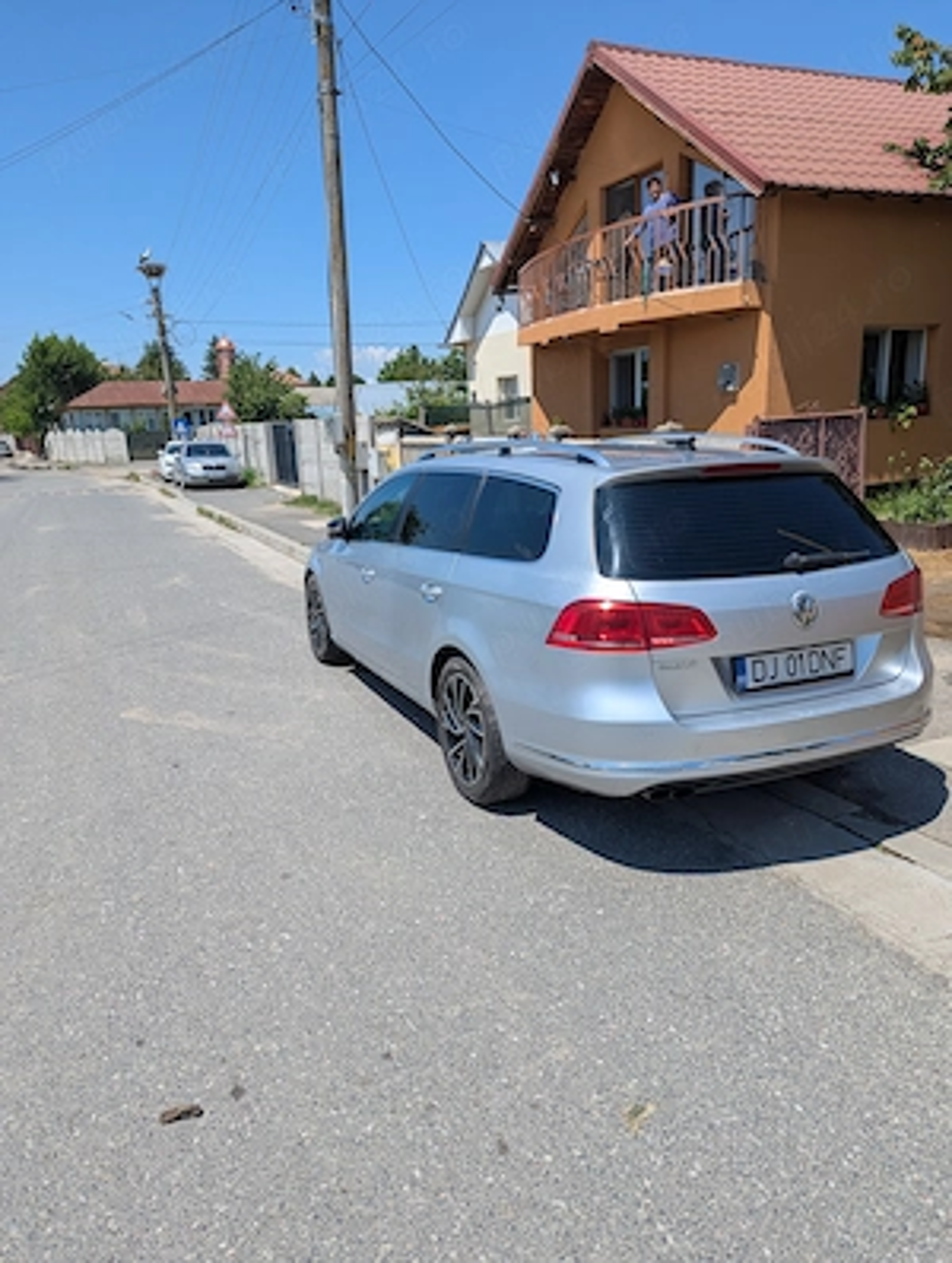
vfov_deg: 71.5
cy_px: 632
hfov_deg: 57.0
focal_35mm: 24
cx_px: 476
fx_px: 877
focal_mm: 6.81
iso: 44
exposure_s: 1/2976
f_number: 1.85
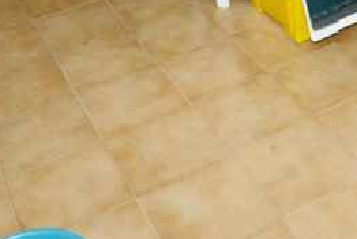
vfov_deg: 16.8
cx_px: 300
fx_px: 704
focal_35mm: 71
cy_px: -152
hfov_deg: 27.7
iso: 3200
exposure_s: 1/60
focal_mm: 14
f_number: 22
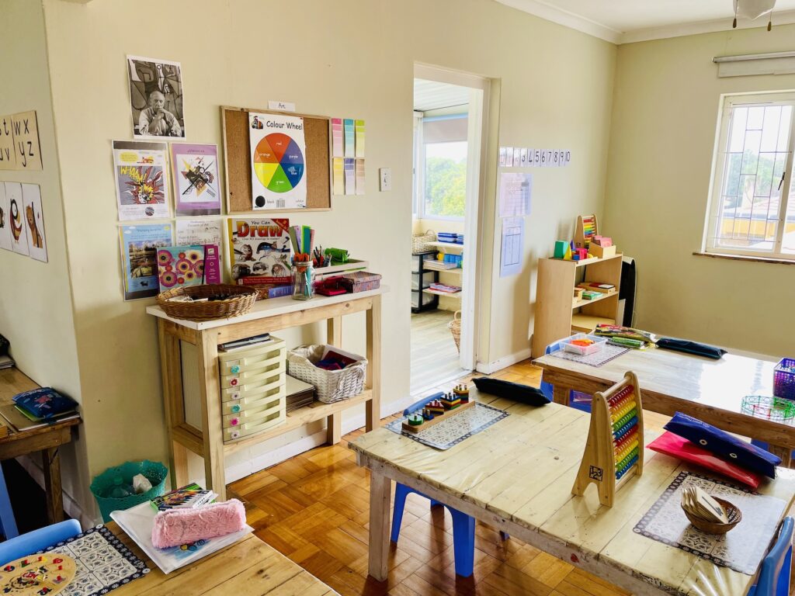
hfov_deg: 67.3
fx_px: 597
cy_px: 298
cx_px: 398
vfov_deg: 53.1
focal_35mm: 26
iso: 64
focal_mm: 4.2
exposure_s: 1/121
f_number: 1.6
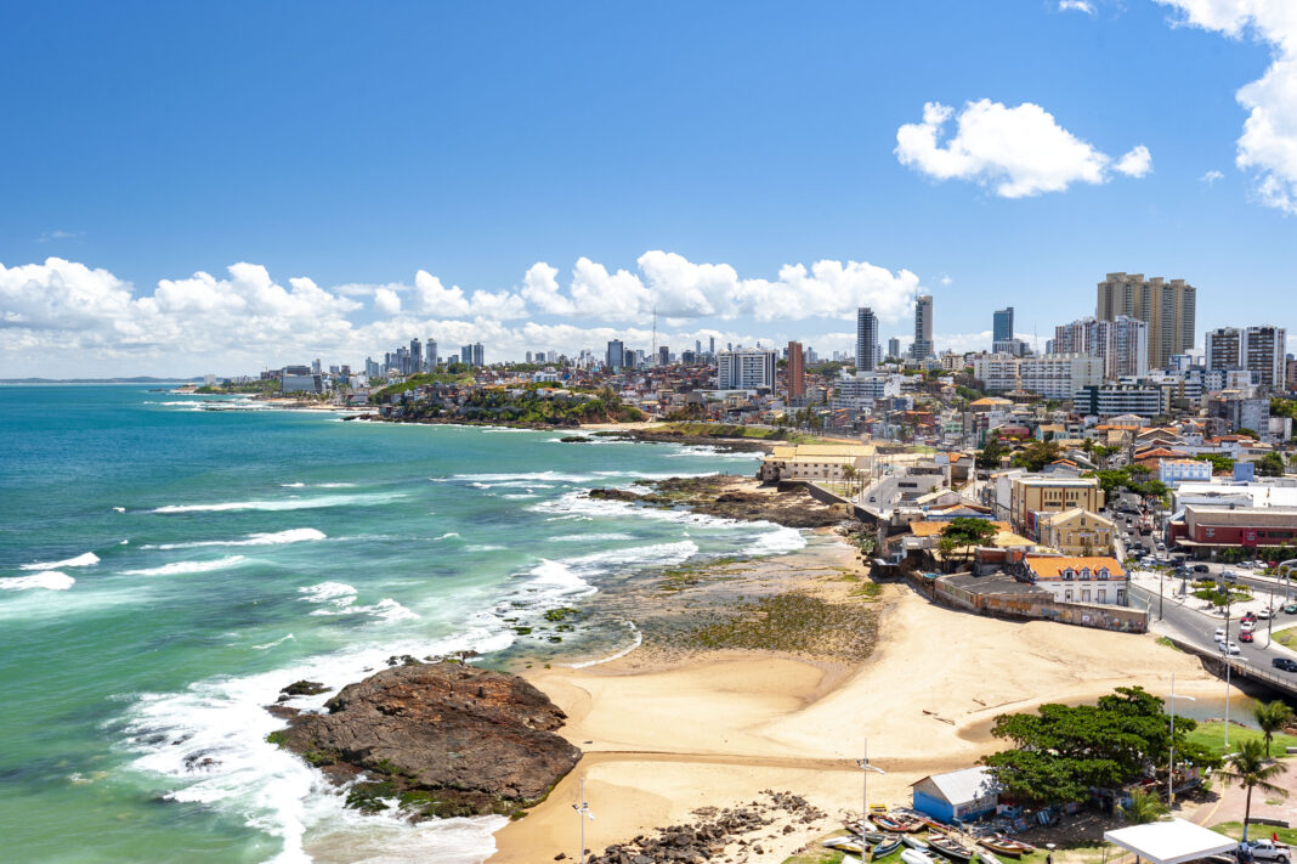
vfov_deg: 37.8
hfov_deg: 54.5
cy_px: 432
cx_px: 648
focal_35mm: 35
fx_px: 1260
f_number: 8
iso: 100
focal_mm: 35
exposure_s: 1/125
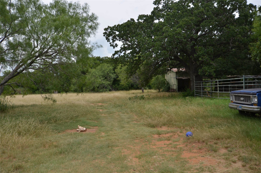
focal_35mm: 33
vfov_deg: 39.8
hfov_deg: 57.3
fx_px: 239
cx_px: 130
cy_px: 86
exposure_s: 1/250
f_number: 8
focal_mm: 22
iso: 125
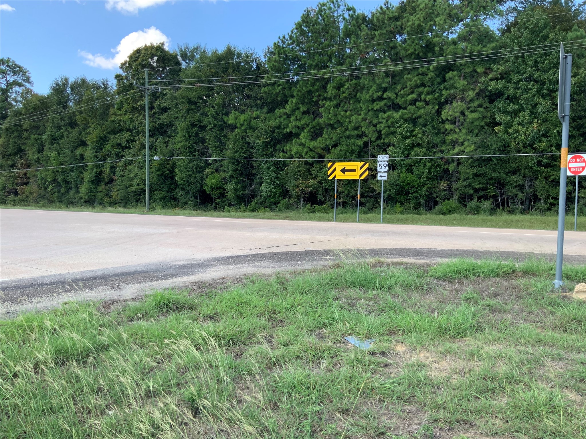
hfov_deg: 61.7
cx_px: 293
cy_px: 220
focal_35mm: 29
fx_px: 491
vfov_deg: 48.2
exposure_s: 1/362
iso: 16
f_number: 1.8
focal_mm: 3
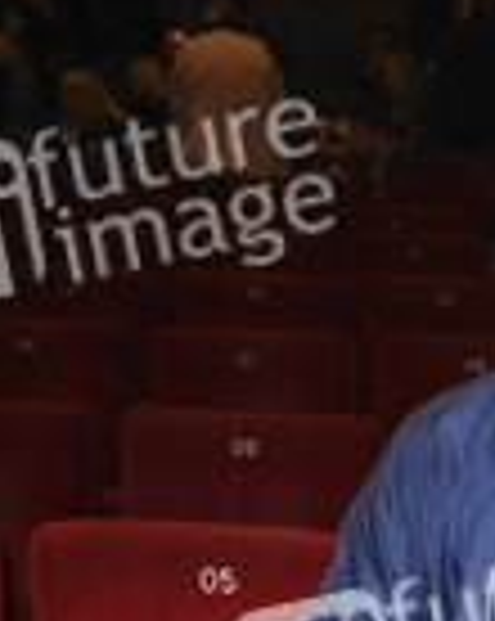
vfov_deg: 19.1
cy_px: 882
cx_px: 596
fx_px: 1652
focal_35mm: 90
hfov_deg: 16.3
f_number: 6.3
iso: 3200
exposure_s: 1/60
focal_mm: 22
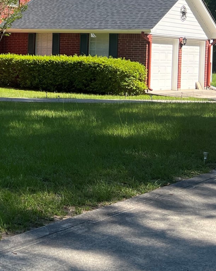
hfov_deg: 19.8
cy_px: 38
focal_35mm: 68
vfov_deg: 27.1
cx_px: -96
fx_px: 543
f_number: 1.5
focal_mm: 5.7
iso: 50
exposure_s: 1/2123
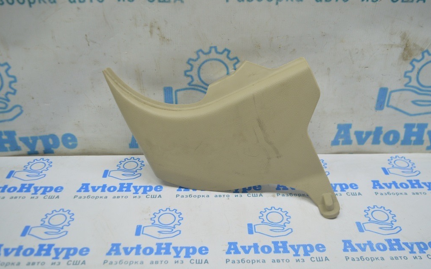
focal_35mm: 36
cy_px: 132
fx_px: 417
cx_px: 216
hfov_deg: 54.6
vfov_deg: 35.8
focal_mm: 23
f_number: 3.8
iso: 400
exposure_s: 1/50
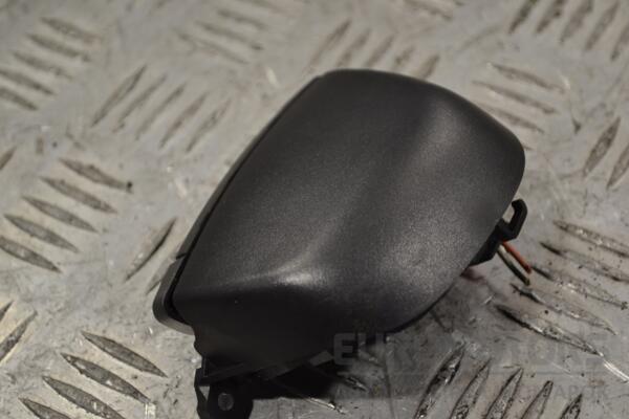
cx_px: 314
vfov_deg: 17.5
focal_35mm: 78
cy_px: 210
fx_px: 1363
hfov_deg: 26.0
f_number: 5.6
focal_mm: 52
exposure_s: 1/100
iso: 400
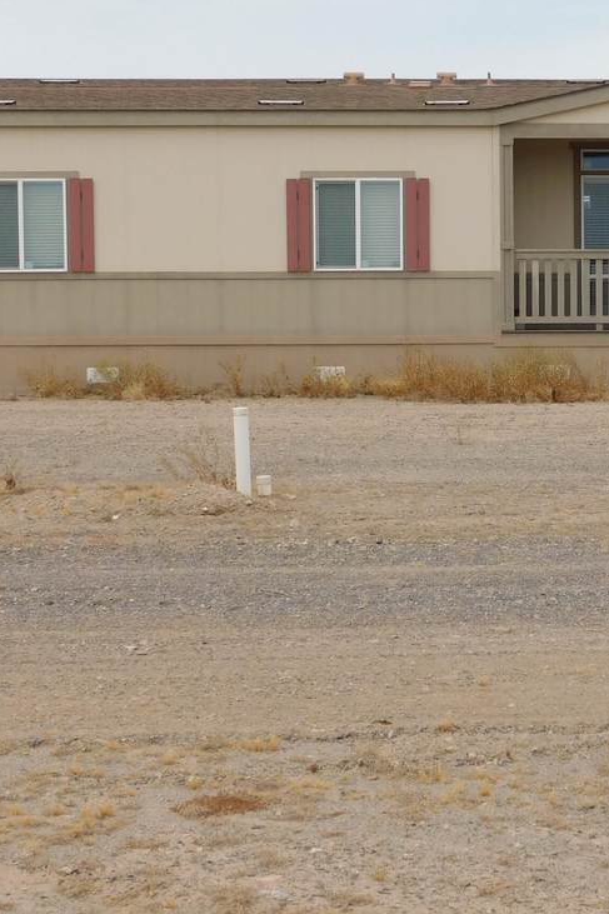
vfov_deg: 24.8
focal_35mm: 82
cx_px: 576
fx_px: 2082
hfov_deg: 16.4
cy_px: 435
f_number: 7.4
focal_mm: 8
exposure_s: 1/400
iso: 125
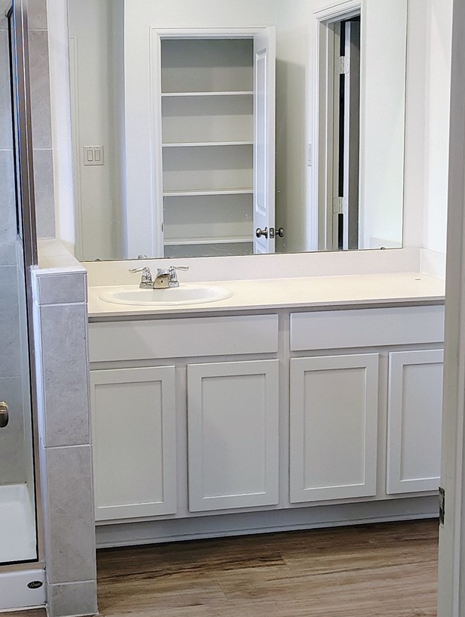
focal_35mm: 60
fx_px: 1071
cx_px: 175
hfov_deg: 24.4
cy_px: 300
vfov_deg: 32.1
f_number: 1.8
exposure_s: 1/120
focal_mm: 5.56
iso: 1081
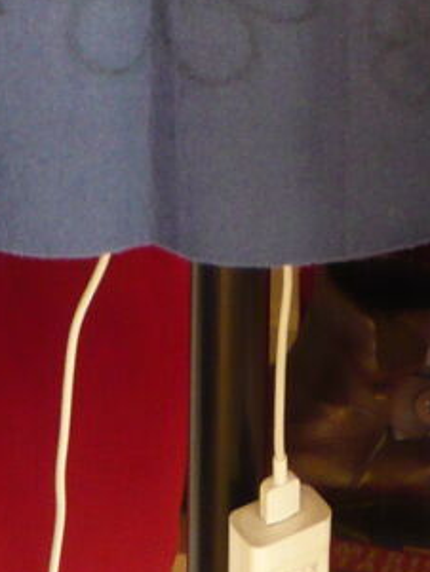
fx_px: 2052
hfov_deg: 12.0
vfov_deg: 13.1
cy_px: -676
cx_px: 198
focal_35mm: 124
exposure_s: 1/15
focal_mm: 4.6
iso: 200
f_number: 2.8
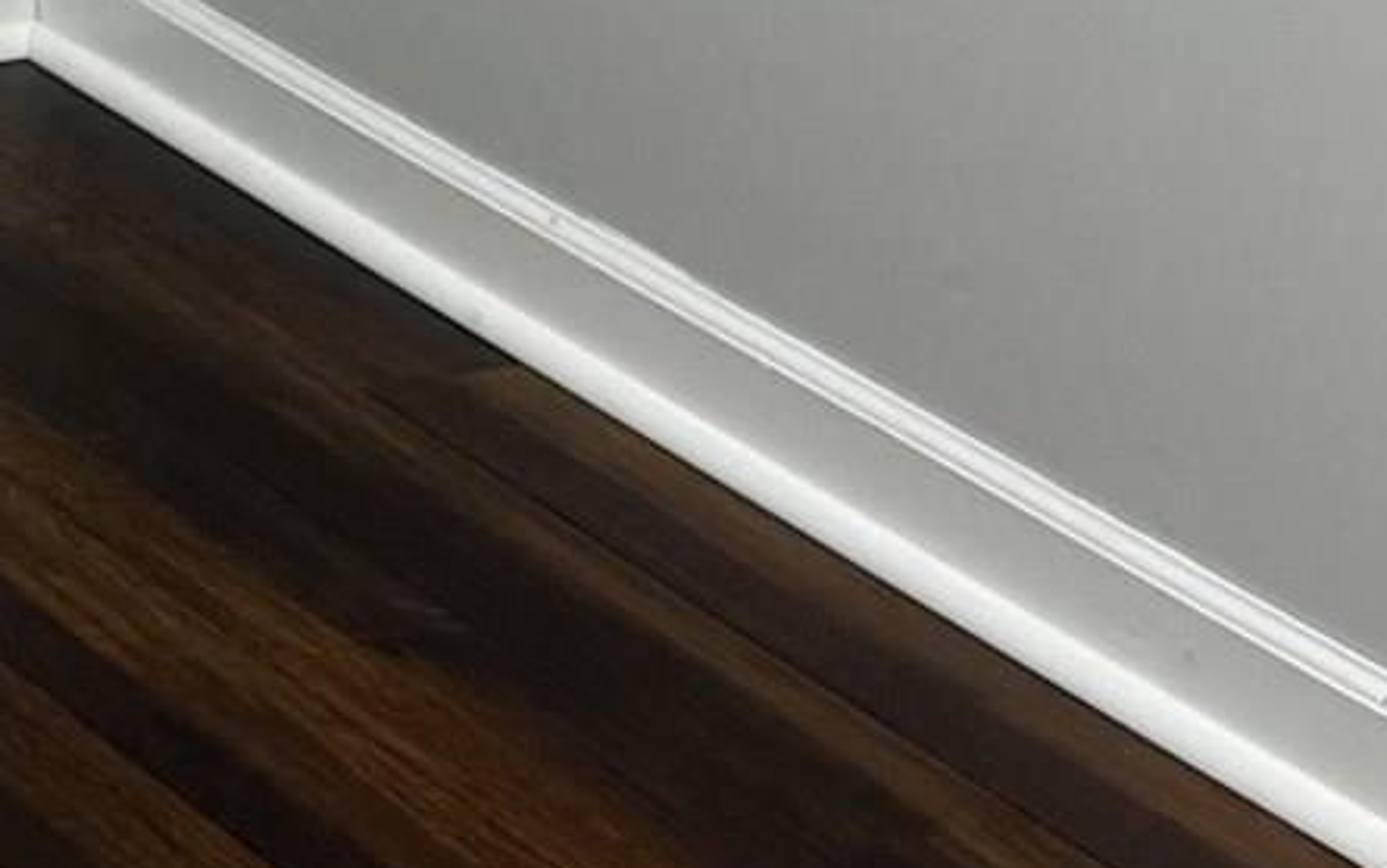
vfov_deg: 6.9
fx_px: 6656
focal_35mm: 176
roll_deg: -0.8
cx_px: -775
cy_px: -1386
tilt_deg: -6.7
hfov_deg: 11.4
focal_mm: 6.76
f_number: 1.78
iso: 160
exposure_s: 1/120
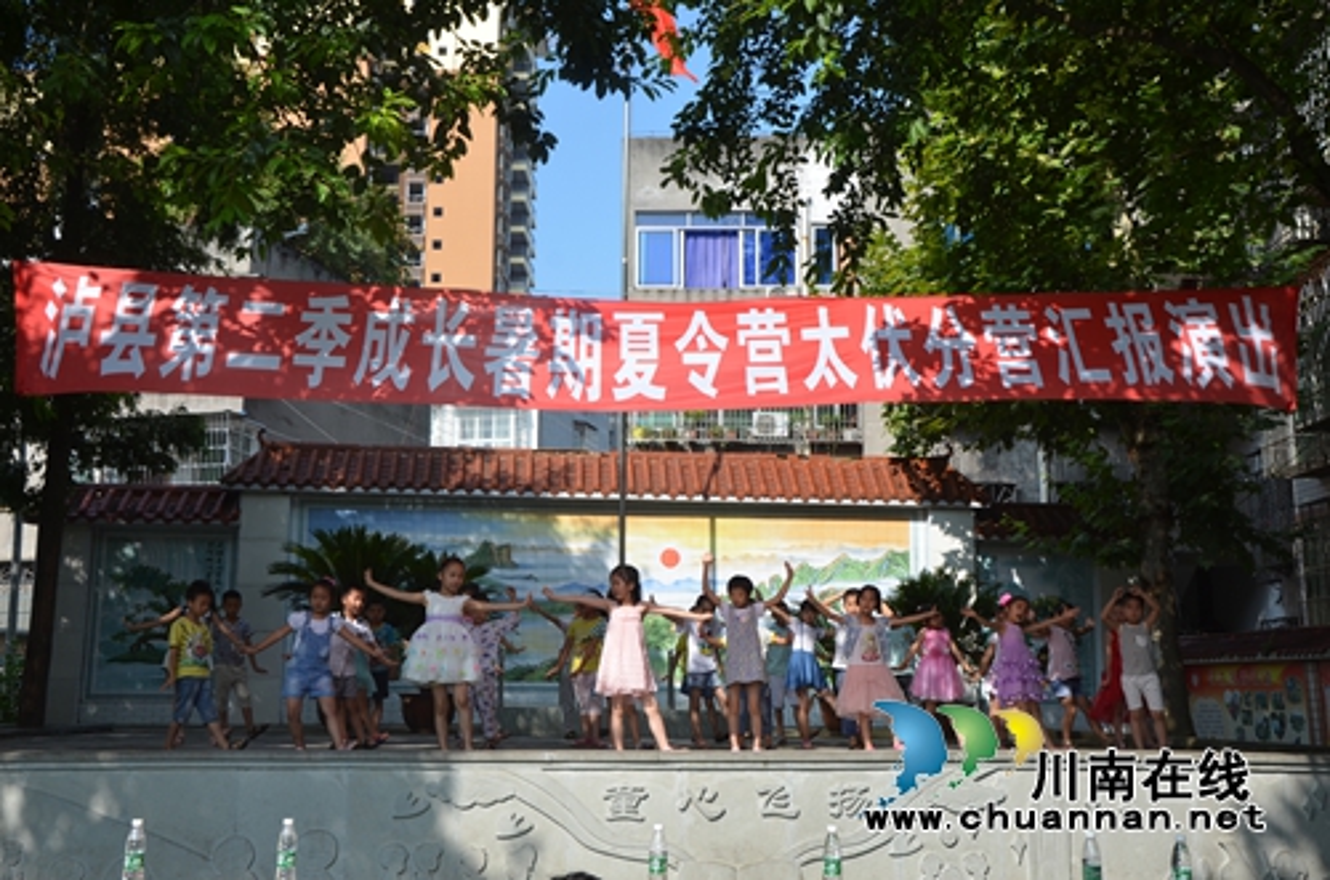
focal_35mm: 39
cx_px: 665
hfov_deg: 49.6
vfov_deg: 34.1
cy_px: 440
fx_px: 1438
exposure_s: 1/250
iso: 180
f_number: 8
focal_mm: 26
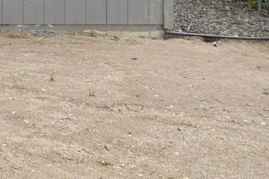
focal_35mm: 112
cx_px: -322
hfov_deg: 14.2
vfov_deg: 11.4
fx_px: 837
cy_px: -144
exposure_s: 1/40
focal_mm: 16
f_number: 8
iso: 100
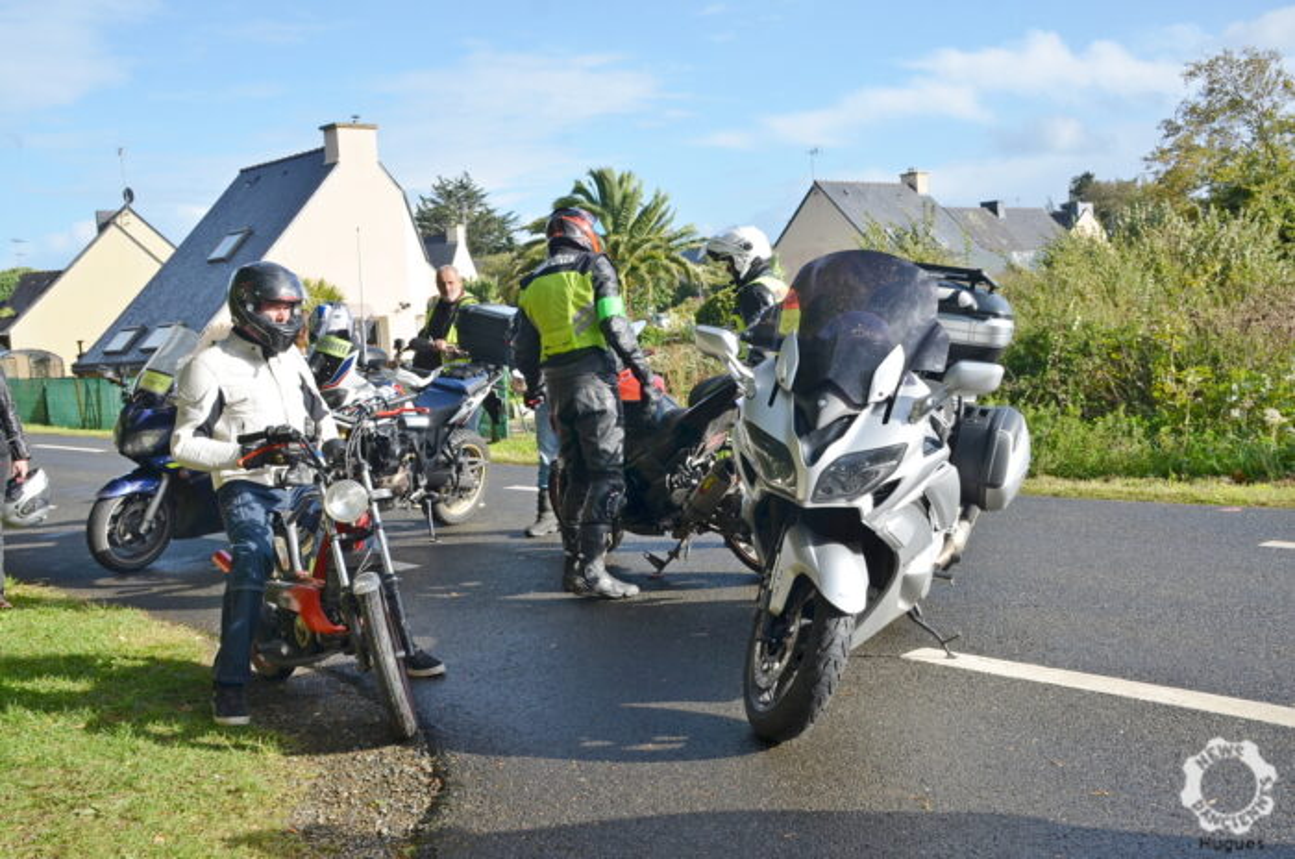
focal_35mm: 36
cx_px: 648
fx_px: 1293
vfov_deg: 36.7
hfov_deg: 53.2
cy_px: 430
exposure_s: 1/250
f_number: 8
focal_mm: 24
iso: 125
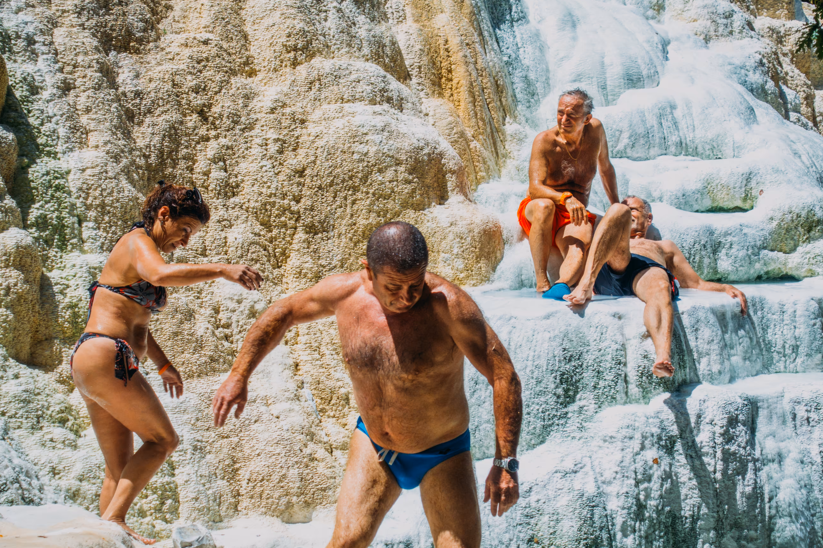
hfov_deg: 27.3
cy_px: 280
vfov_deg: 18.4
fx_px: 1692
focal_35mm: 74
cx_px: 401
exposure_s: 1/250
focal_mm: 25.7
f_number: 4
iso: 125
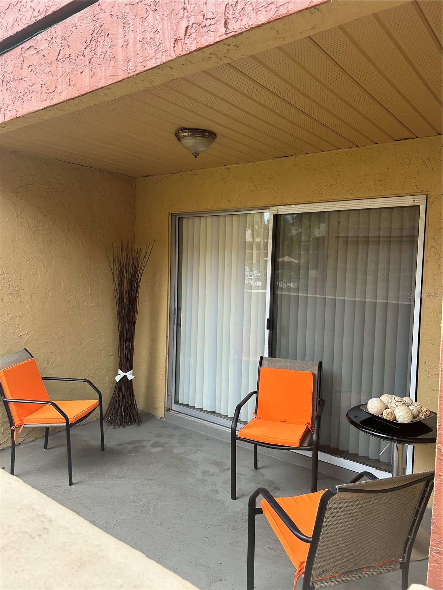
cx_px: 222
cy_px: 295
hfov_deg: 53.1
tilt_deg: -3.5
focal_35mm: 26
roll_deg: -2.3
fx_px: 444
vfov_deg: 67.3
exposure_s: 1/480
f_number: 1.5
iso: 50
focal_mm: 5.7
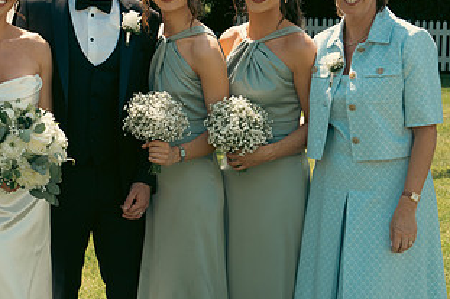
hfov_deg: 20.8
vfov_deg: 14.1
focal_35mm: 97
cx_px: 82
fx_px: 1212
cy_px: 144
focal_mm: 52
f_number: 7.1
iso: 500
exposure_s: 1/640
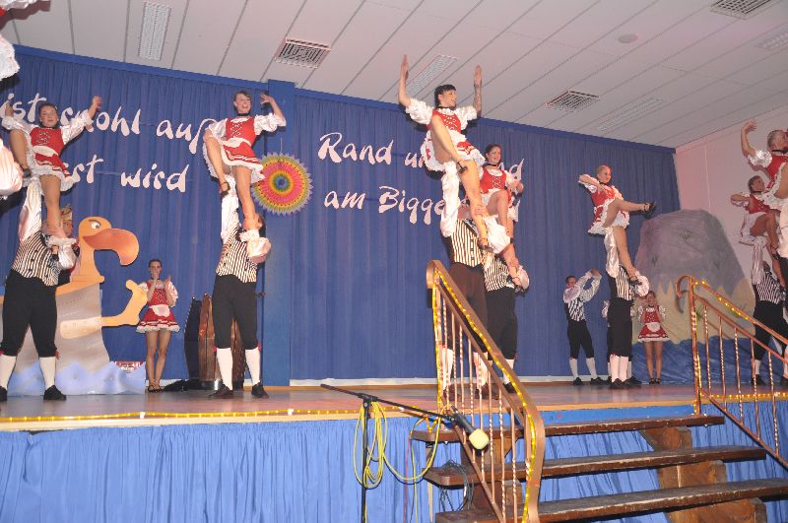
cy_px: 262
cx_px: 394
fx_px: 689
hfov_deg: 59.6
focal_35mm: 32
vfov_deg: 41.6
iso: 400
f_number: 5
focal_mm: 21
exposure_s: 1/60
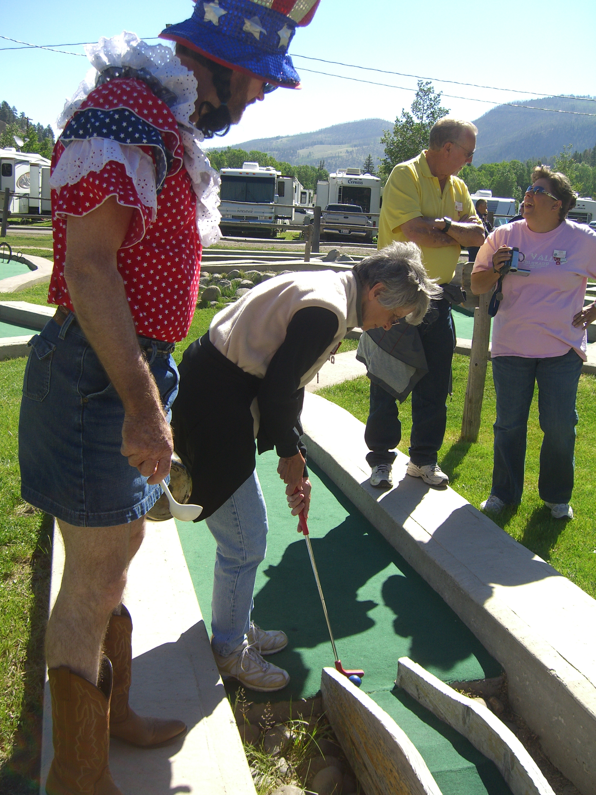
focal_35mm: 38
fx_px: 872
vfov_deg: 49.0
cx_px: 298
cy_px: 398
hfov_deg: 37.7
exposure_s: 1/800
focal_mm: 7.9
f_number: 2.8
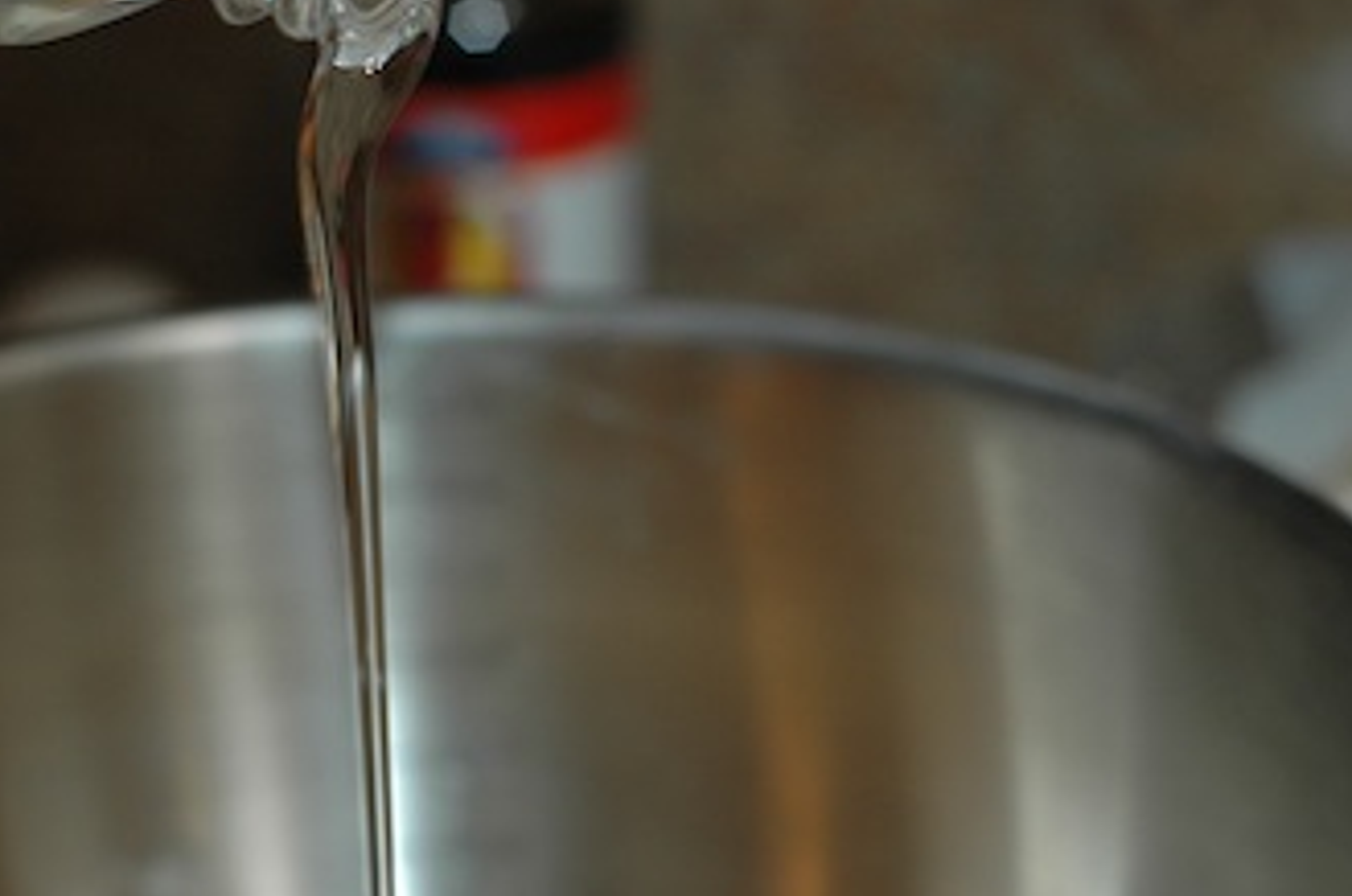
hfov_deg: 17.9
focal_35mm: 114
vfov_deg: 12.0
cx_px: 366
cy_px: 444
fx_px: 4273
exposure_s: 1/60
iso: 400
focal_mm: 50
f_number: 3.5
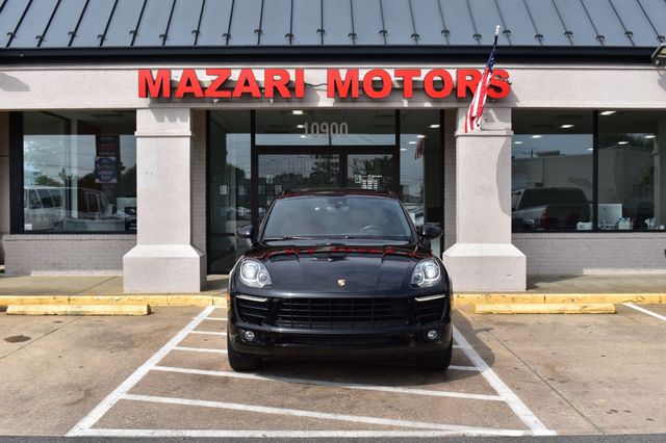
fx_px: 721
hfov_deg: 49.6
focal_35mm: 39
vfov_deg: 34.2
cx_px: 333
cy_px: 222
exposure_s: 1/500
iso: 280
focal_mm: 26
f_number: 11
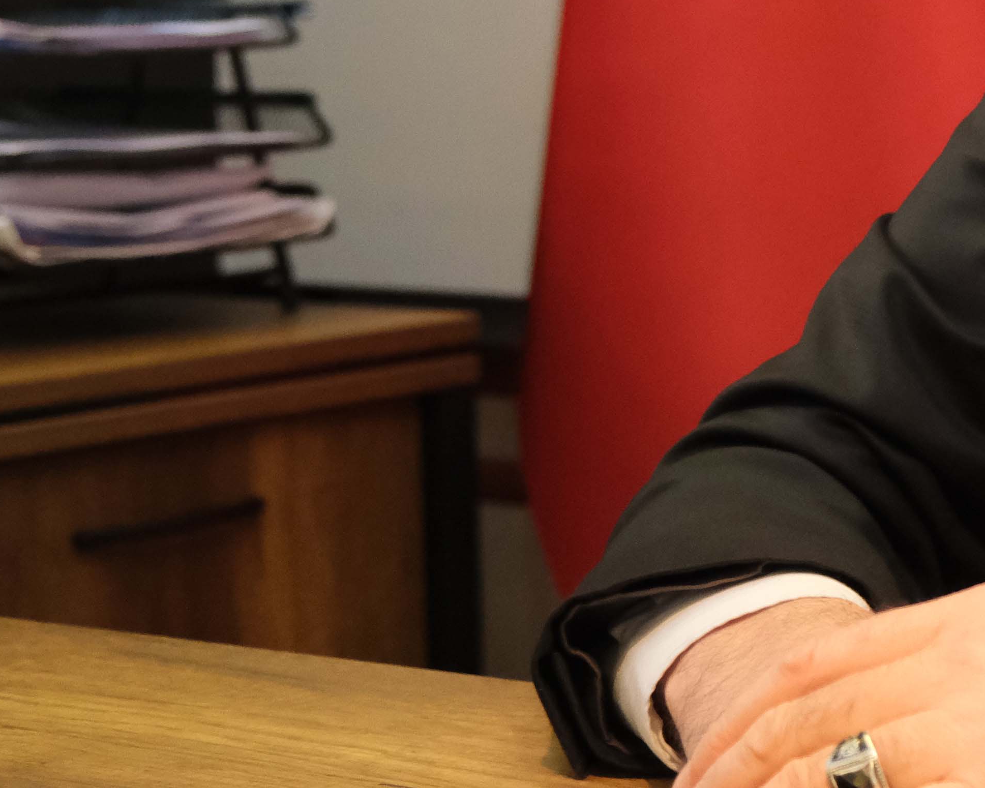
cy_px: -6
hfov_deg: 14.8
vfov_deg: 12.4
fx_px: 3586
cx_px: 1361
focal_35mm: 123
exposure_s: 1/100
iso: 4000
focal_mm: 26.5
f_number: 3.2
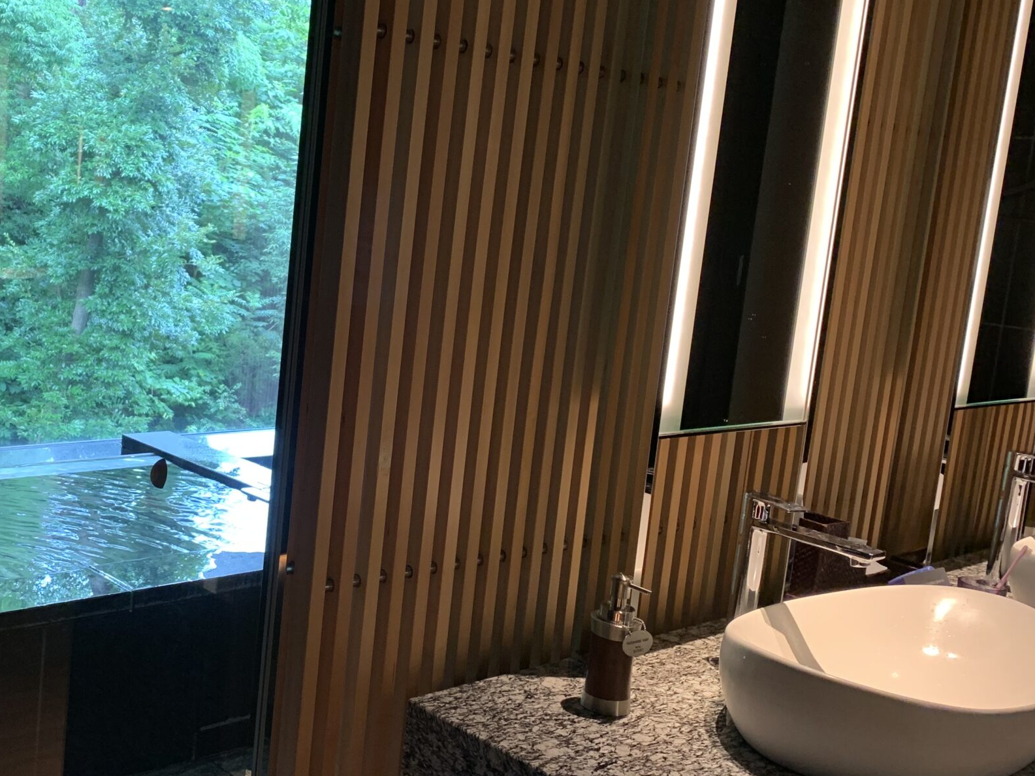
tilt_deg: -8.5
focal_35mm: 42
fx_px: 1256
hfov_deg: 43.7
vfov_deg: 34.4
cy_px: 373
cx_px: 295
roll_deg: -4.7
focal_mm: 4.25
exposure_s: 1/50
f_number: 1.8
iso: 160
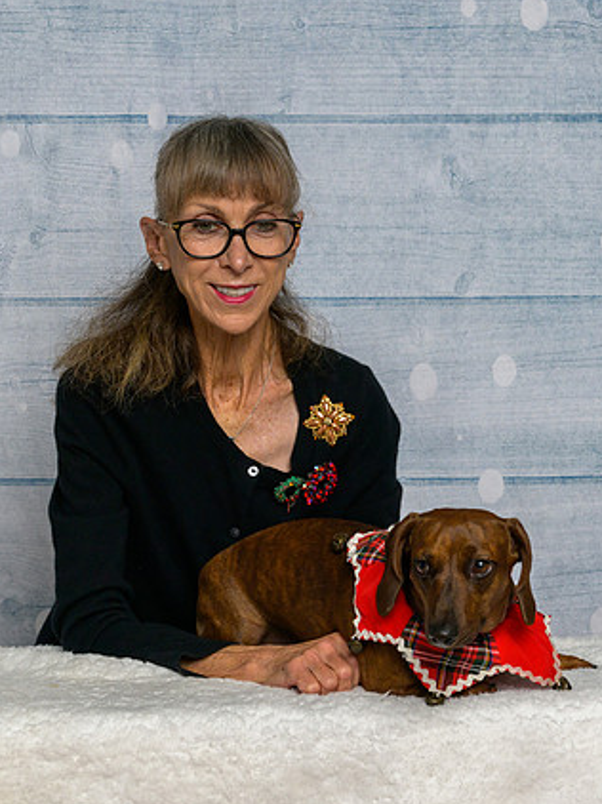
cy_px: 429
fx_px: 2344
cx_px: 361
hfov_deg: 14.6
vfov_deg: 19.5
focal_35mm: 101
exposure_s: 1/160
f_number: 10
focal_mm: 60
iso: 400
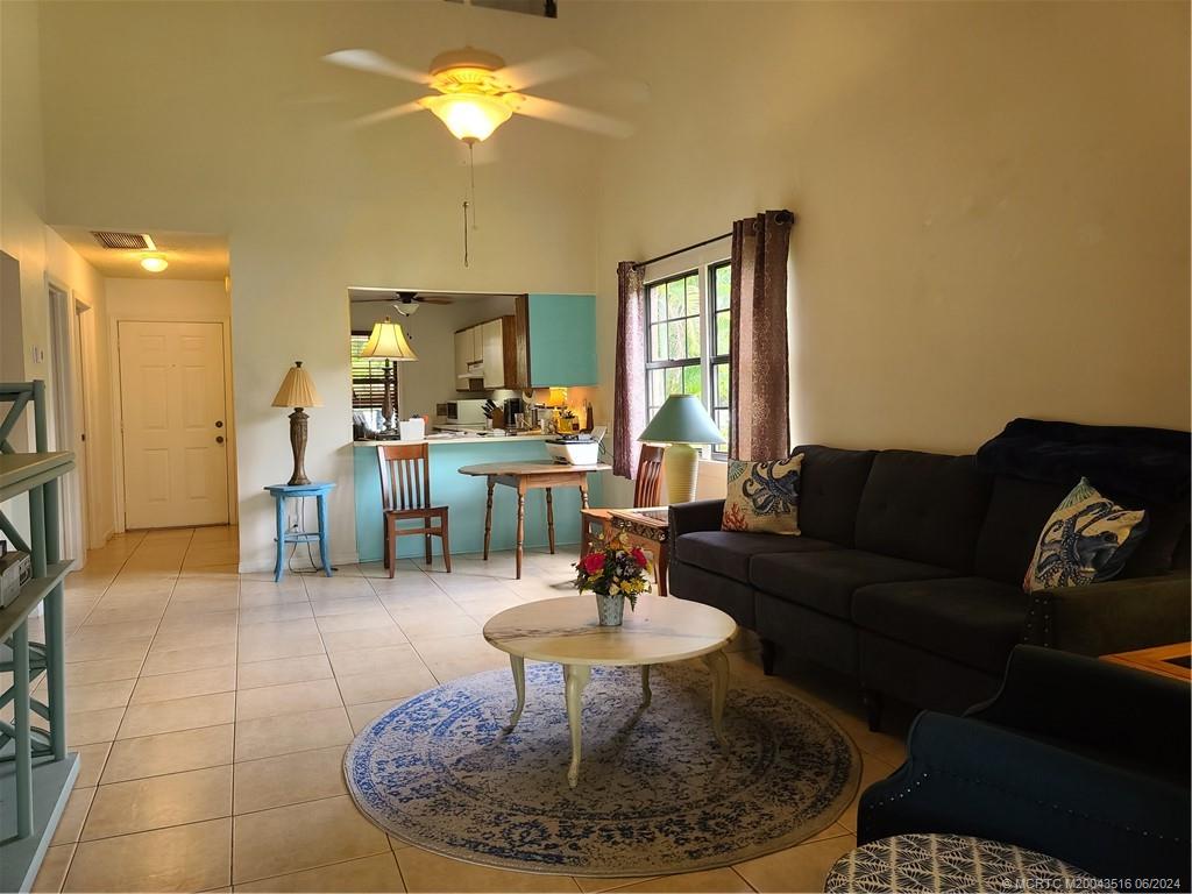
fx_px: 861
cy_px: 447
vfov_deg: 54.9
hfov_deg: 69.4
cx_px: 596
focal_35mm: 25
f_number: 1.8
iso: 160
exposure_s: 1/60
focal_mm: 7
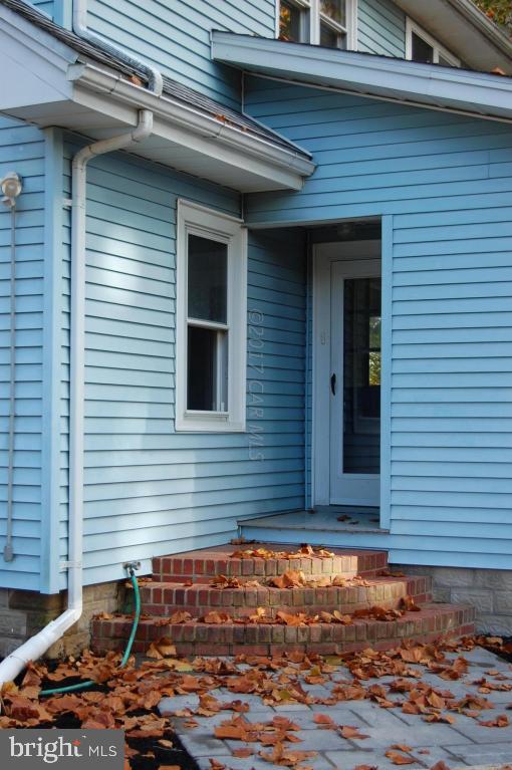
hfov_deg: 23.7
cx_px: 256
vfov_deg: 35.1
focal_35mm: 57
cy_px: 385
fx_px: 1218
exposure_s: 1/125
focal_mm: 38
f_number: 5.6
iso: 200
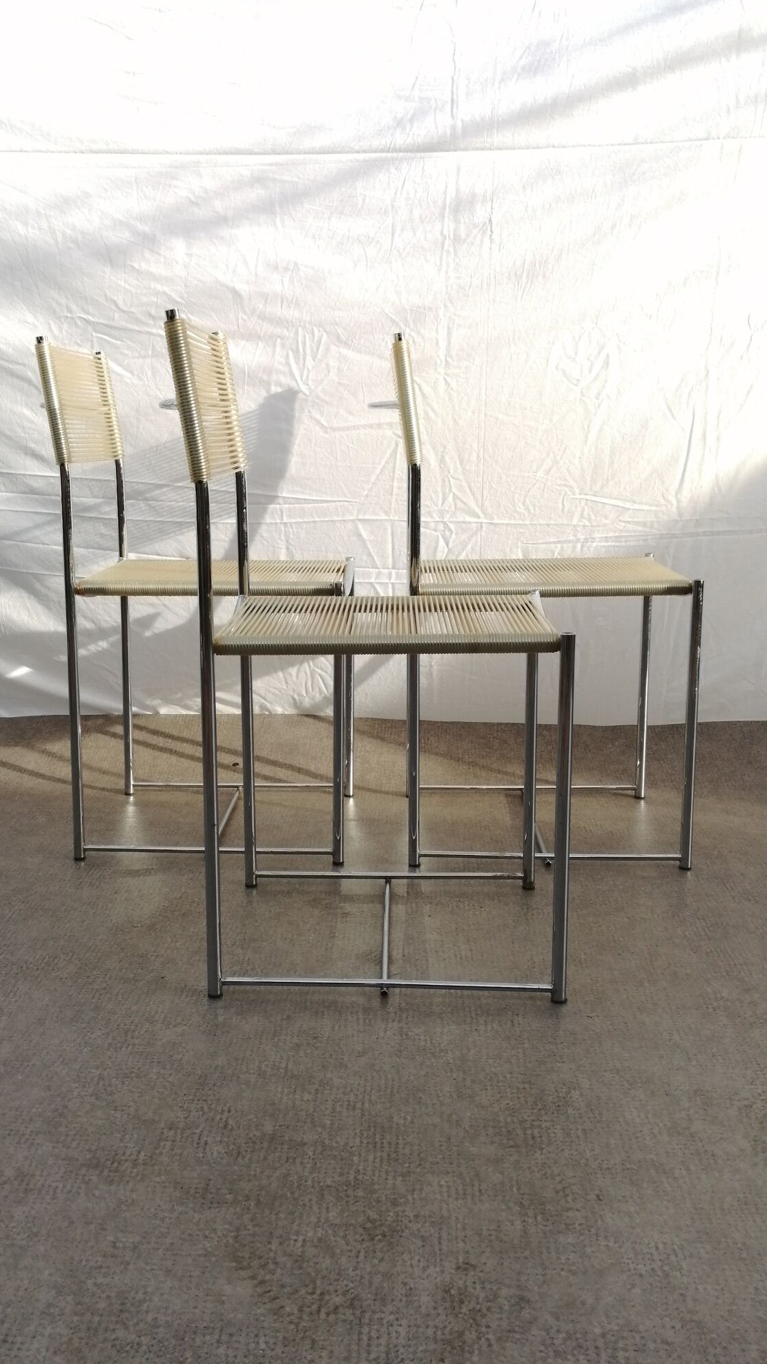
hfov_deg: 36.6
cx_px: 340
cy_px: 674
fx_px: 1157
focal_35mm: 32
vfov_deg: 61.0
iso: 50
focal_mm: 3.46
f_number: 1.8
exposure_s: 1/467
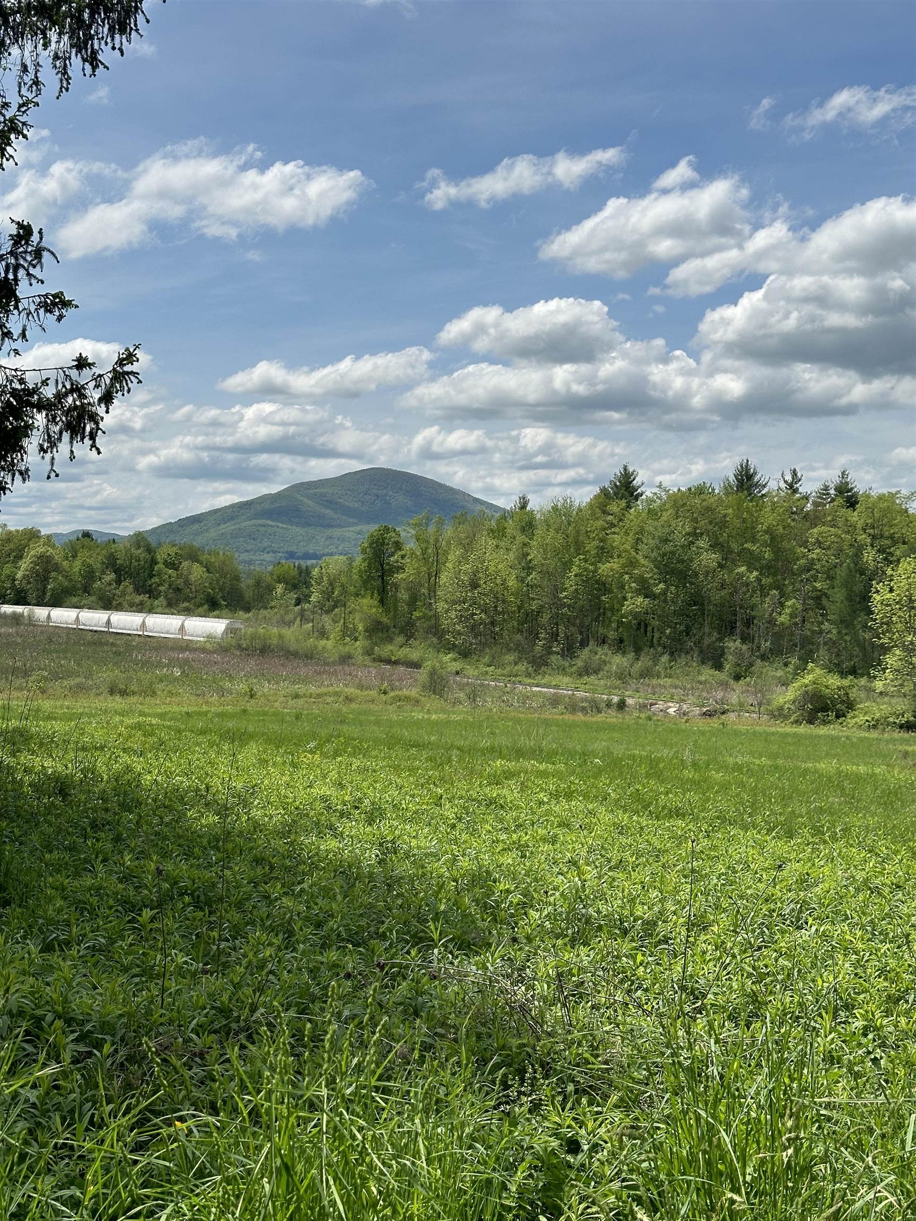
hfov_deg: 30.3
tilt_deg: +0.0
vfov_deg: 39.7
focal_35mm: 48
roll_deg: -2.6
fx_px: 1694
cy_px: 610
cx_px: 458
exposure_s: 1/6623
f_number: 1.78
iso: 64
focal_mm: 6.86
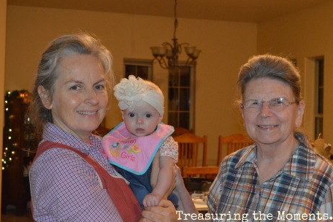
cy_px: 105
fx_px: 532
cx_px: 180
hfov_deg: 34.7
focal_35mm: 58
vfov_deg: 23.6
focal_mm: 35
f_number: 5
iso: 3200
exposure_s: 1/60
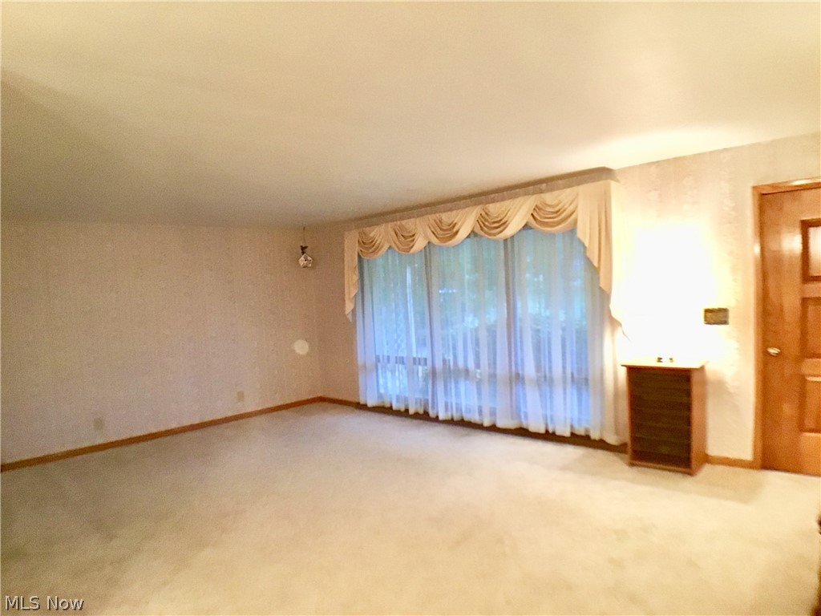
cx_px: 410
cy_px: 308
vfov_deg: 45.4
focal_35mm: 31
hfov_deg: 58.4
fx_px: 735
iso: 320
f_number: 2.4
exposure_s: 1/15
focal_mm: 3.3
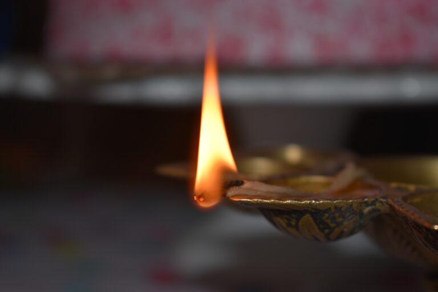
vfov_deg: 16.6
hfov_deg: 24.6
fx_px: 1004
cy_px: 146
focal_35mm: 82
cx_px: 219
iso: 140
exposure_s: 1/200
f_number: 5.6
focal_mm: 55
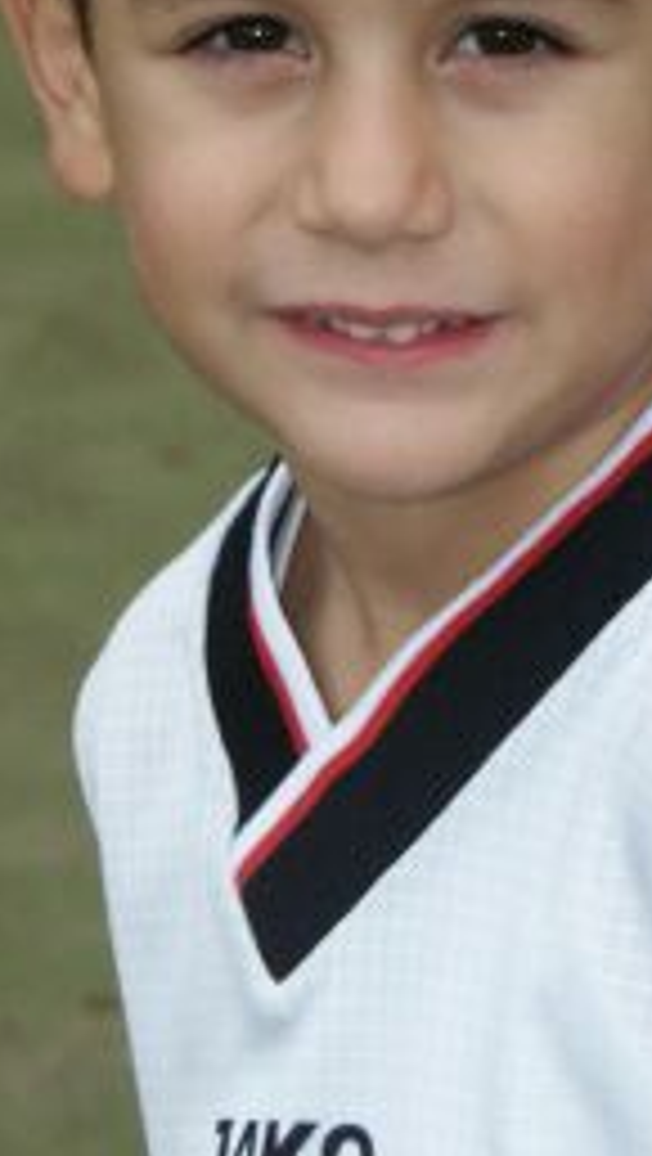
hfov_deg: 3.6
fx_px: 10457
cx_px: 351
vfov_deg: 6.3
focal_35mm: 341
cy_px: 277
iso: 200
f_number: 4.5
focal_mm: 38.21
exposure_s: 1/500
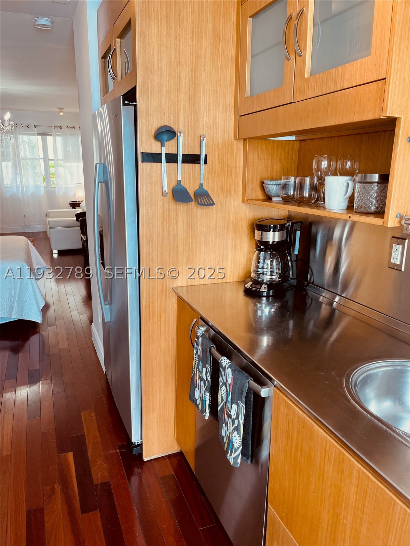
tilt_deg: -15.1
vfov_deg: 67.3
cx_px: 205
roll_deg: -0.2
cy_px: 273
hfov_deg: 53.1
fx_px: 411
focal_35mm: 26
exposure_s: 1/120
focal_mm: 5.1
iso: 100
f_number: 1.6
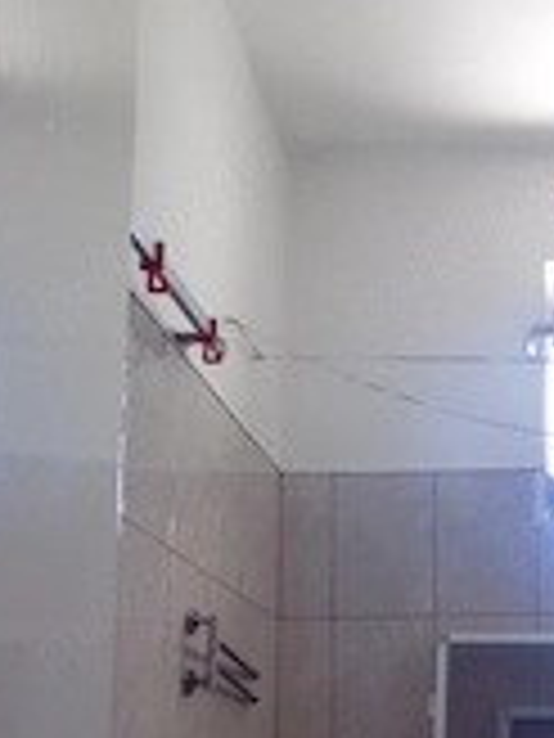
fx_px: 1195
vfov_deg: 32.9
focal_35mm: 56
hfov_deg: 24.0
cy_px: 639
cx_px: 649
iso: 250
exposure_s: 1/30
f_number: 3.1
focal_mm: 4
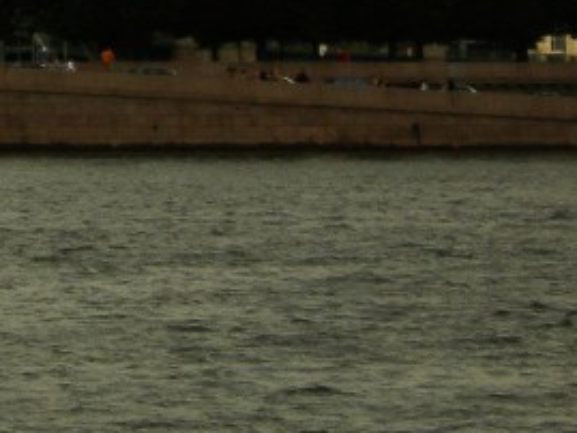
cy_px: -234
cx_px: -502
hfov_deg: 4.6
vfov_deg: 3.4
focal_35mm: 430
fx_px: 7171
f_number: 8.2
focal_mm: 23.4
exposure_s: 1/326
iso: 50
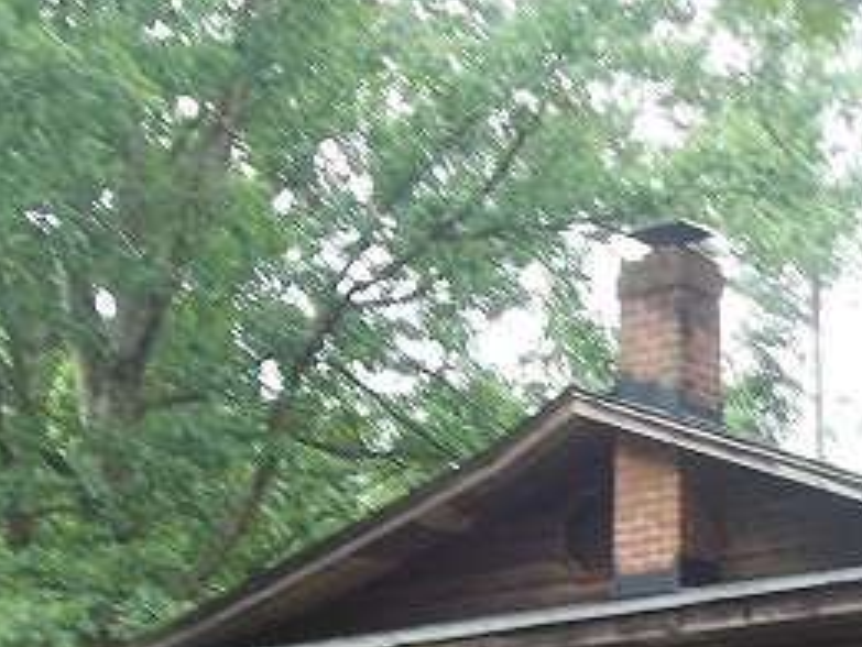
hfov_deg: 19.2
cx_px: 938
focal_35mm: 98
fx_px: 2441
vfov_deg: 14.4
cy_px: 878
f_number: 2.9
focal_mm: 5.7
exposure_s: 1/60
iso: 80
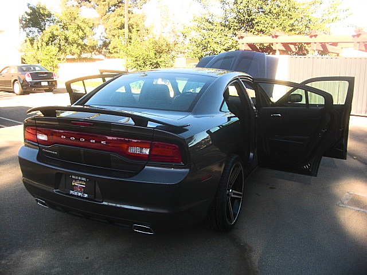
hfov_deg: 51.4
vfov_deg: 39.7
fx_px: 382
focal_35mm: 36
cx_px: 184
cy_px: 138
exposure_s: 1/160
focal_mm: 6.3
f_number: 2.8
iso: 50
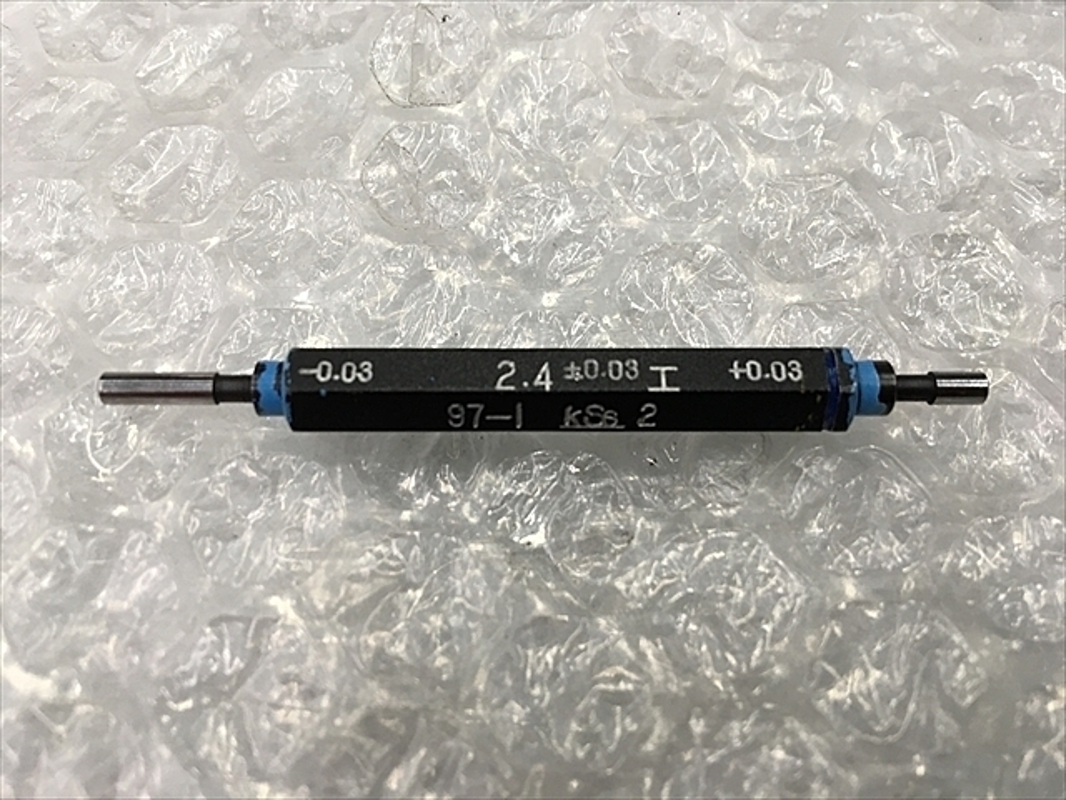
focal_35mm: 29
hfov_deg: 61.7
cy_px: 400
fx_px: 893
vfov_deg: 48.2
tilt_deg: -65.4
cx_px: 533
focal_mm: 4.15
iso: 40
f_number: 2.2
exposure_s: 1/30
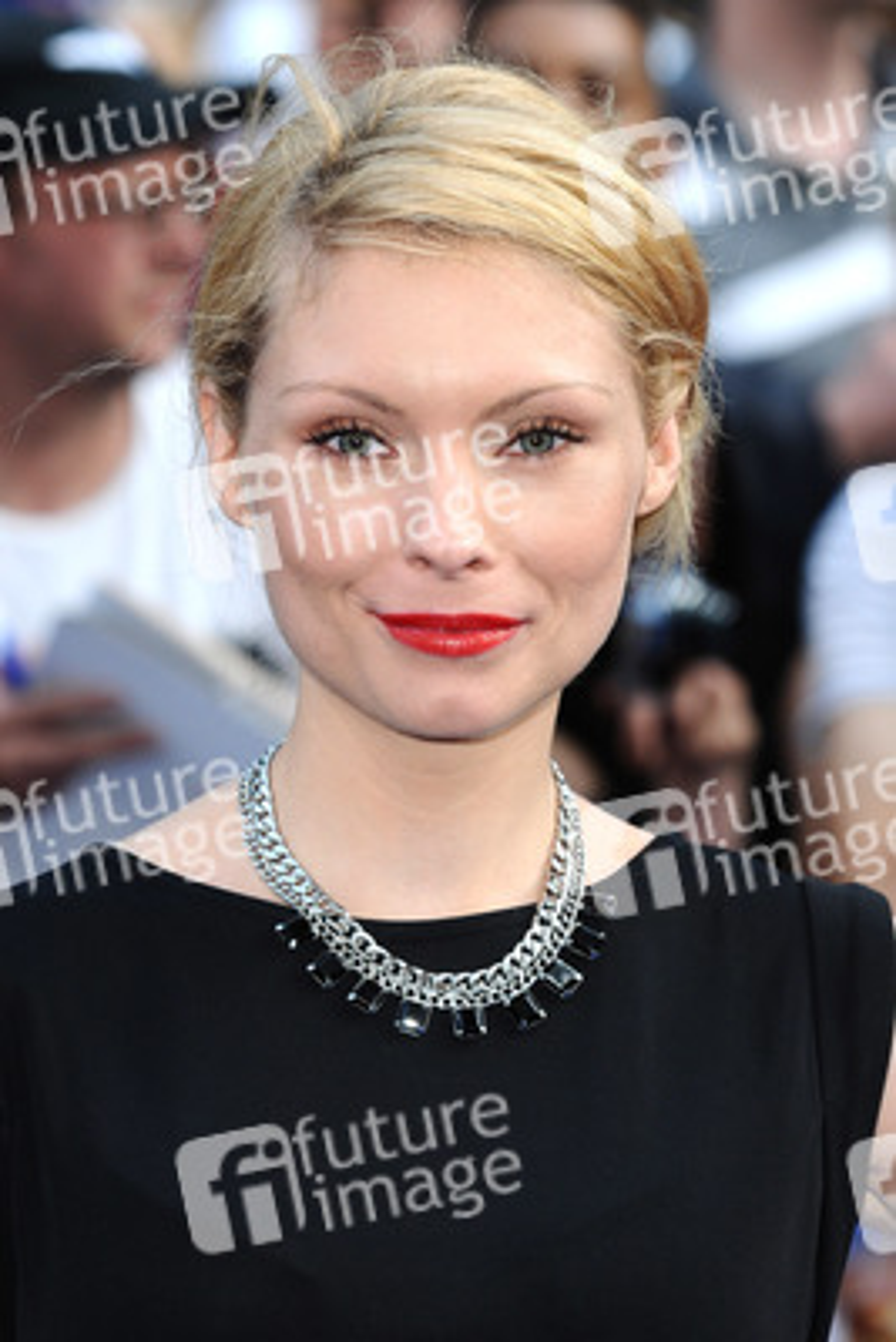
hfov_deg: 8.2
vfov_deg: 12.2
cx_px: 448
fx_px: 6266
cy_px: 671
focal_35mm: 168
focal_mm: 112
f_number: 5
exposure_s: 1/200
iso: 320
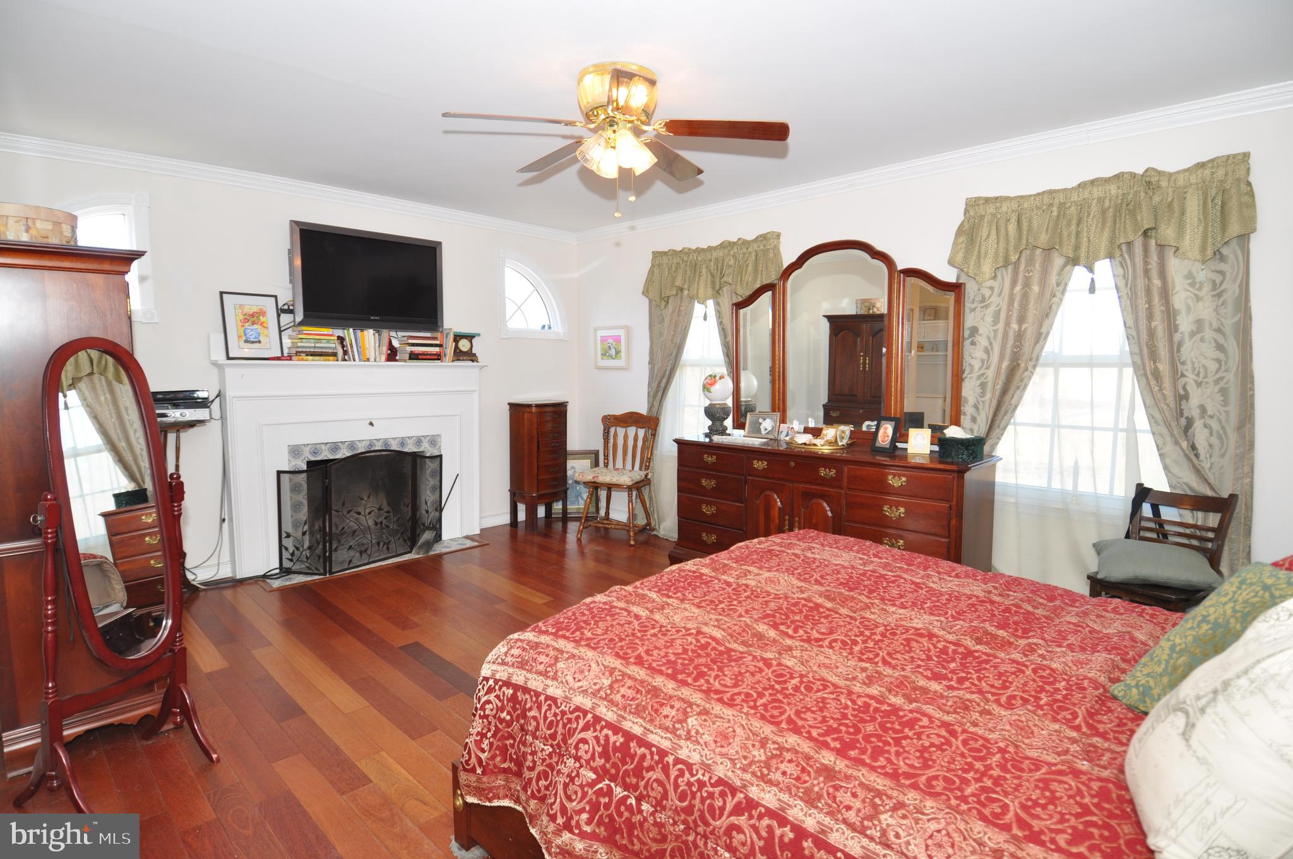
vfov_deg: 67.2
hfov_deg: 90.1
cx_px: 646
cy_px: 430
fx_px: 646
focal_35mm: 18
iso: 250
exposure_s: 1/60
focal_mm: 12
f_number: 4
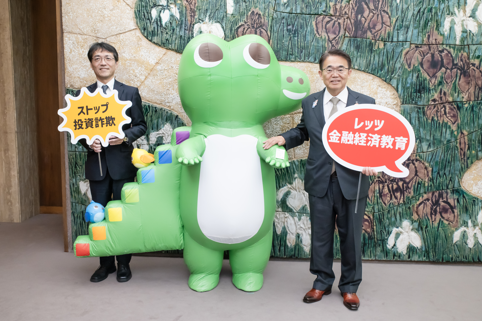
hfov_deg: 54.4
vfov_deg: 37.8
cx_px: 234
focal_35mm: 35
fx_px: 469
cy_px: 159
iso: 2500
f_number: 9
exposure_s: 1/160
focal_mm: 34
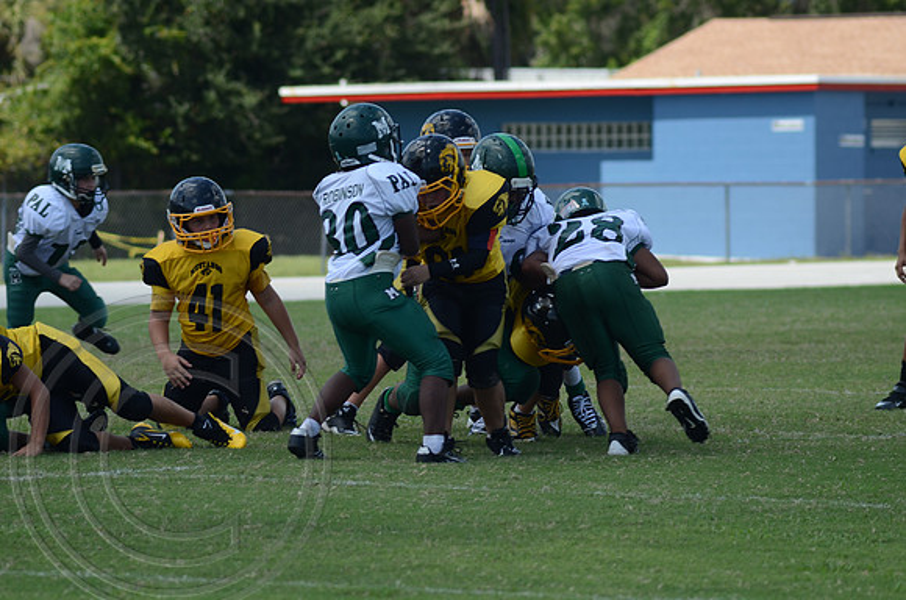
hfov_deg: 6.9
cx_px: 453
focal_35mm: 300
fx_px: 7533
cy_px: 300
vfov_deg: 4.6
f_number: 6.3
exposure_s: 1/640
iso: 200
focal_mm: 200
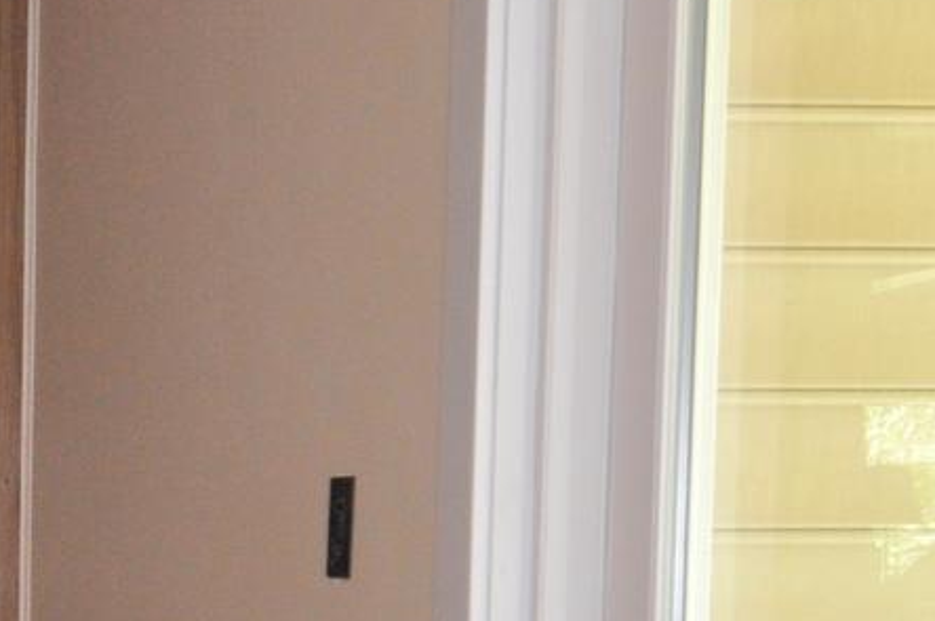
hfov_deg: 21.6
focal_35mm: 83
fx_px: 2153
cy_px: 760
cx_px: -343
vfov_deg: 15.8
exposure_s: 1/125
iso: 720
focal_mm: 12
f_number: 4
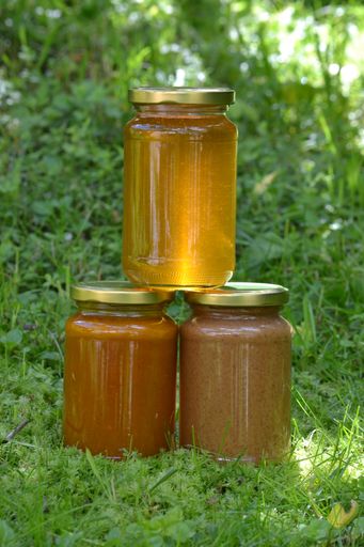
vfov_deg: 12.5
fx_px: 2504
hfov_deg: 8.3
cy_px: 274
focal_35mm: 165
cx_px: 182
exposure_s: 1/20
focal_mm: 110
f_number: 11
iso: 100
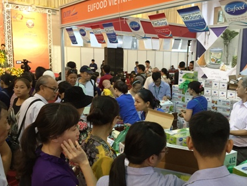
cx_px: 136
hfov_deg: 53.8
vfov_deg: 41.8
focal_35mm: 34
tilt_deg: -8.8
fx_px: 243
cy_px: 95
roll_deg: -3.4
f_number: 2.2
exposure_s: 1/33
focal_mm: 4.15
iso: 125
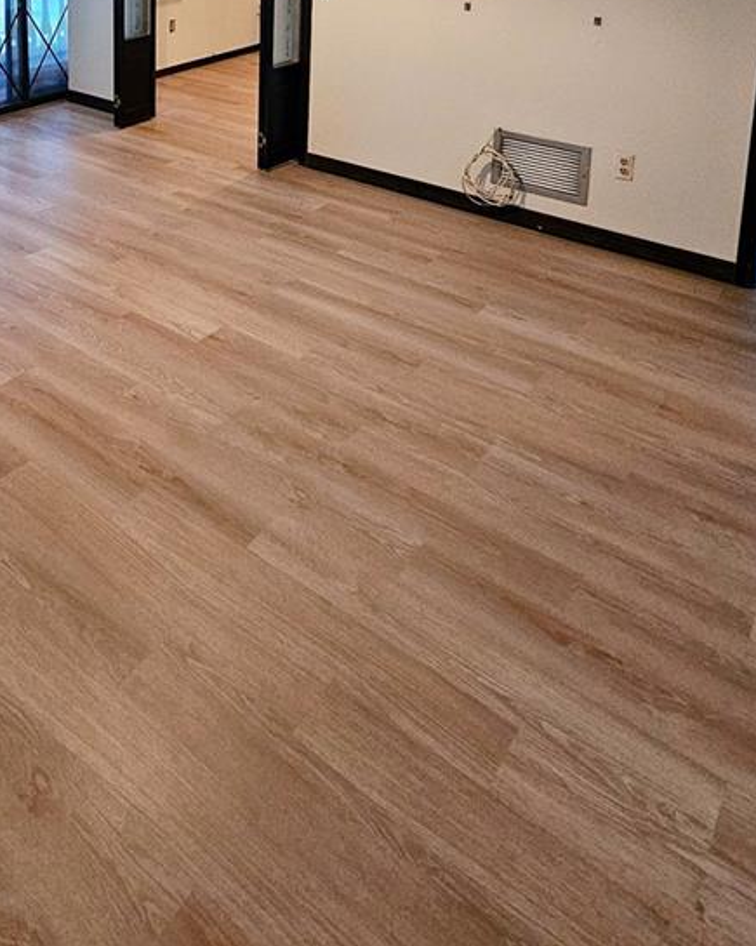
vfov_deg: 51.0
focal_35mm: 28
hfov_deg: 49.3
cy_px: 16
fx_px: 783
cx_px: 181
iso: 400
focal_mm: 2.2
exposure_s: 1/30
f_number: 2.2
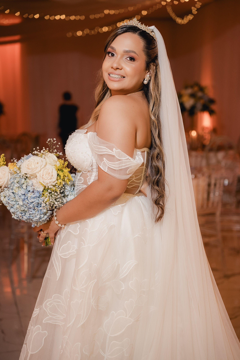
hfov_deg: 21.1
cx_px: 120
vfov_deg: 31.3
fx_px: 643
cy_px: 180
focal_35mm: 64
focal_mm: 64.3
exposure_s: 1/250
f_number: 2.8
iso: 1000
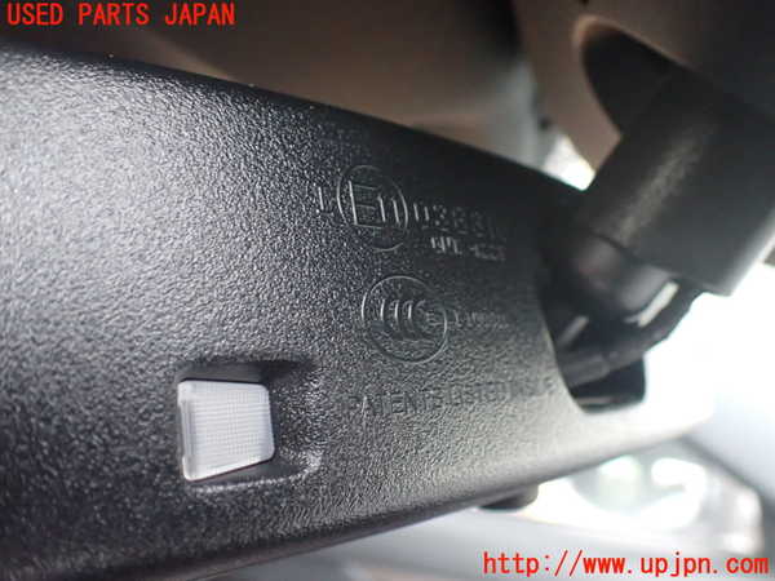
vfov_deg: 46.8
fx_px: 672
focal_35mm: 30
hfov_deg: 60.0
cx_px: 388
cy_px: 290
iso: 1000
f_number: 2.3
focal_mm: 5.4
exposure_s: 1/30
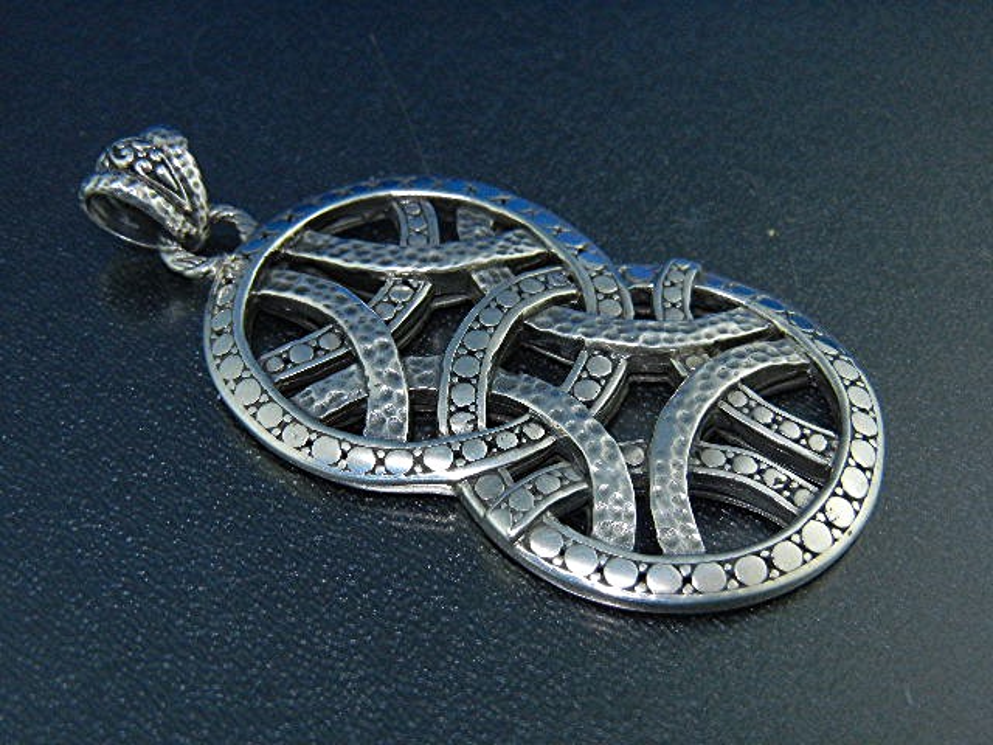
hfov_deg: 36.8
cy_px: 372
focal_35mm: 52
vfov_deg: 28.0
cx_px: 496
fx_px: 1492
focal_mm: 9.3
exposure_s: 1/30
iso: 480
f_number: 7.8
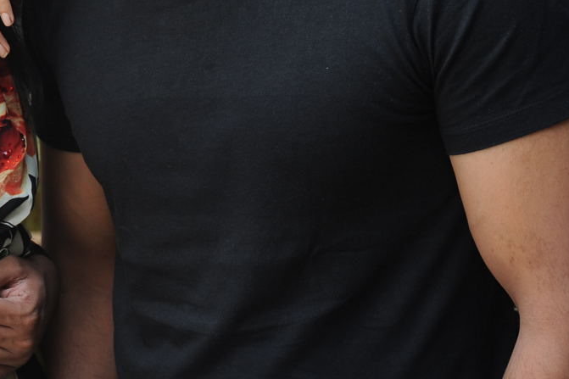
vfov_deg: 8.8
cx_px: -75
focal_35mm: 155
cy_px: -58
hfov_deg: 13.0
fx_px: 2449
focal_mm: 65
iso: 320
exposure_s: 1/125
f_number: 7.1
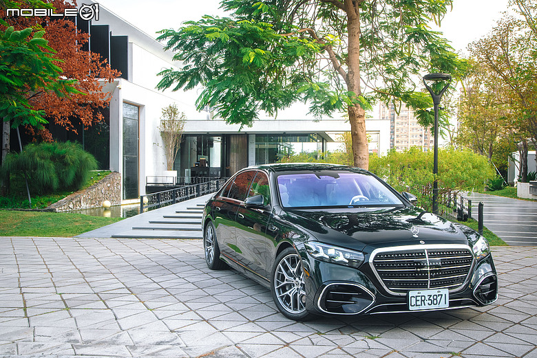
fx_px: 627
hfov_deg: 46.4
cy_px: 179
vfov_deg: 31.9
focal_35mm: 42
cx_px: 268
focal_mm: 42
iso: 400
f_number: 5.6
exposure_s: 1/60
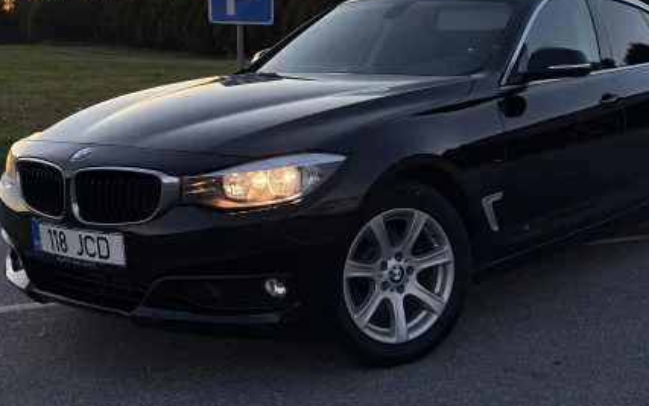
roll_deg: -0.7
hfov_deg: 36.8
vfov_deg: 23.4
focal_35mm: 55
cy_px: 115
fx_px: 973
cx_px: 383
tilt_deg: -3.9
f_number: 1.6
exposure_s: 1/489
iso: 50
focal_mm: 5.96
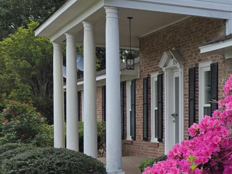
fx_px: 677
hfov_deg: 16.1
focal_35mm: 101
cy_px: 138
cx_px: 431
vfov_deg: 14.6
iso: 50
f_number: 1.8
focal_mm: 5.4
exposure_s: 1/2921
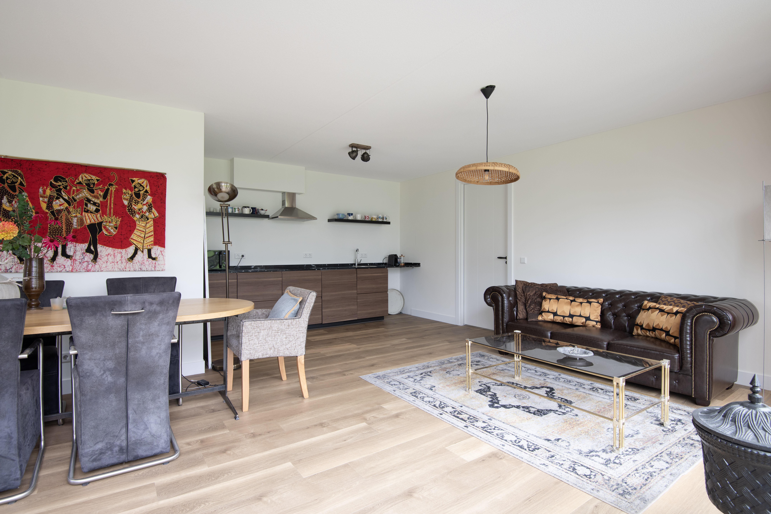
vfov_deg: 67.4
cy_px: 257
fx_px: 385
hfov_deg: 90.0
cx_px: 386
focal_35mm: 18
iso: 200
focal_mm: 18
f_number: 7.1
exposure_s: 1/13
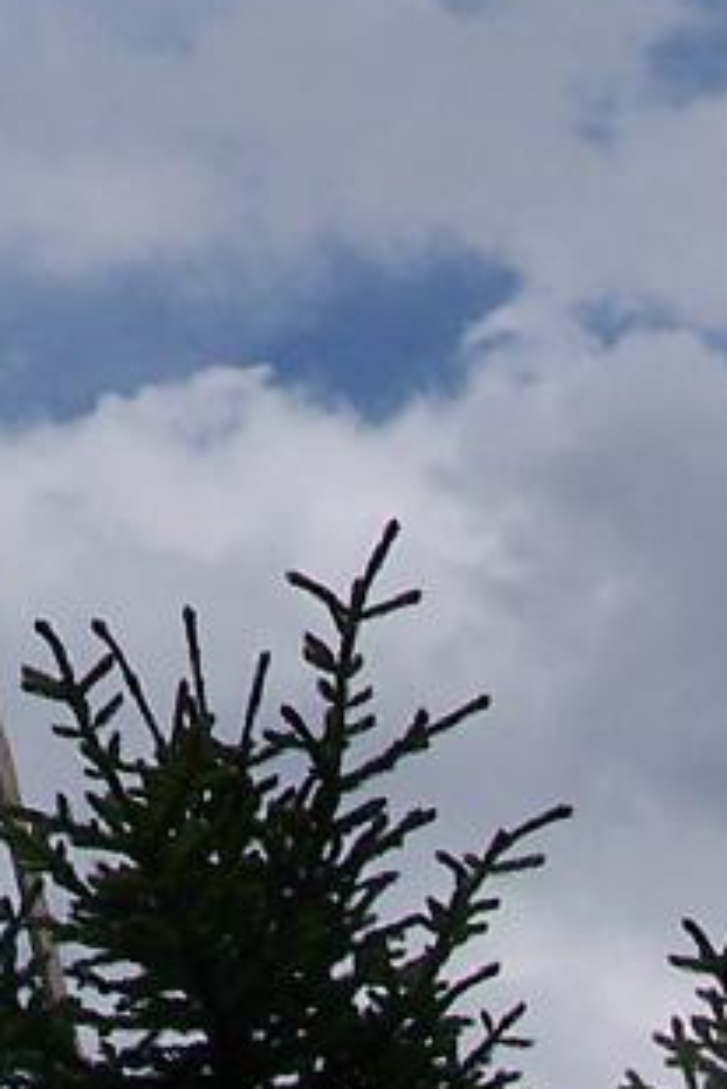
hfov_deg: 7.8
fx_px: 5264
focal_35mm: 174
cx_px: -207
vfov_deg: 11.6
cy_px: -181
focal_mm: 6.3
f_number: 5.6
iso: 80
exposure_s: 1/1000
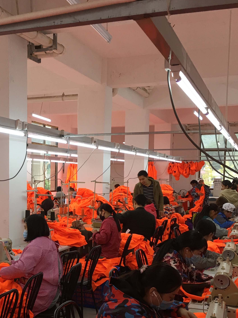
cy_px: 218
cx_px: 25
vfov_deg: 36.4
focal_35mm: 52
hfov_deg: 27.1
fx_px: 477
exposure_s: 1/33
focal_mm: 4.15
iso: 32
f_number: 2.2
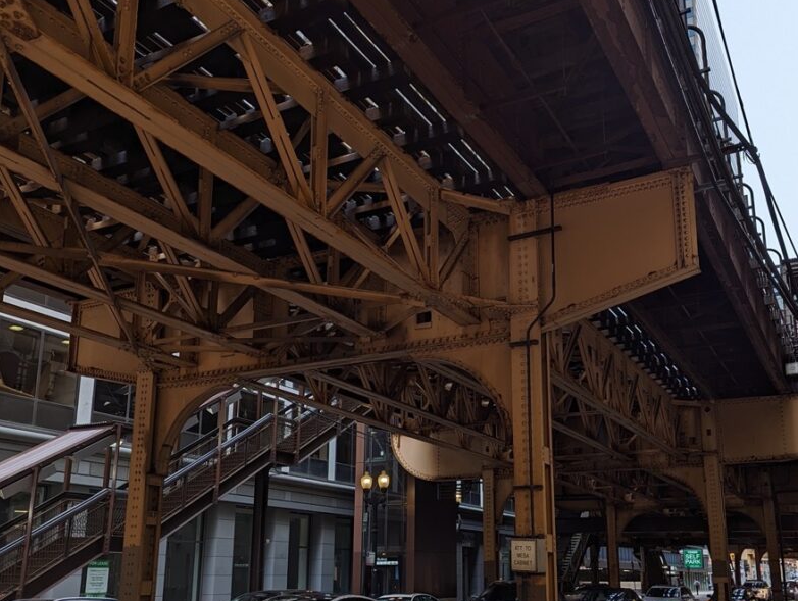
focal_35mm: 35
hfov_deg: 52.5
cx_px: 434
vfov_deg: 40.1
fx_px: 808
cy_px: 417
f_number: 1.85
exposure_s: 1/928
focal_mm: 6.81
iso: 35
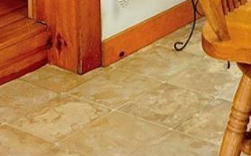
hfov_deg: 18.8
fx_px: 704
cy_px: -255
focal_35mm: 103
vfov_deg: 10.4
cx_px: 321
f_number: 8
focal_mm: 14
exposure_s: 1/30
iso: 3200
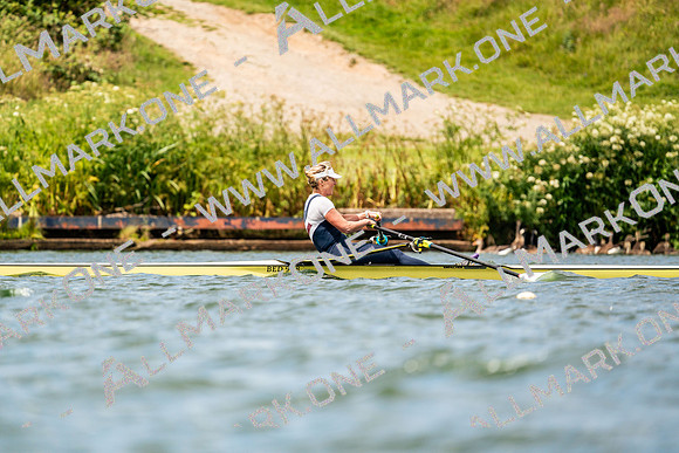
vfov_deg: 2.3
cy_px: 226
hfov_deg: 3.4
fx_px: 11319
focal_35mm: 600
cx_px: 340
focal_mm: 600
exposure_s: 1/2000
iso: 320
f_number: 6.3
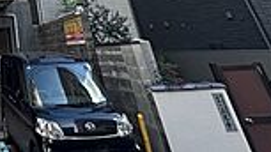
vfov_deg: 21.3
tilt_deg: +32.2
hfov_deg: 38.7
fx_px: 287
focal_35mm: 40
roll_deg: +0.2
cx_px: -46
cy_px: -111
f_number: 2.2
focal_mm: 2.22
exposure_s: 1/461
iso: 40
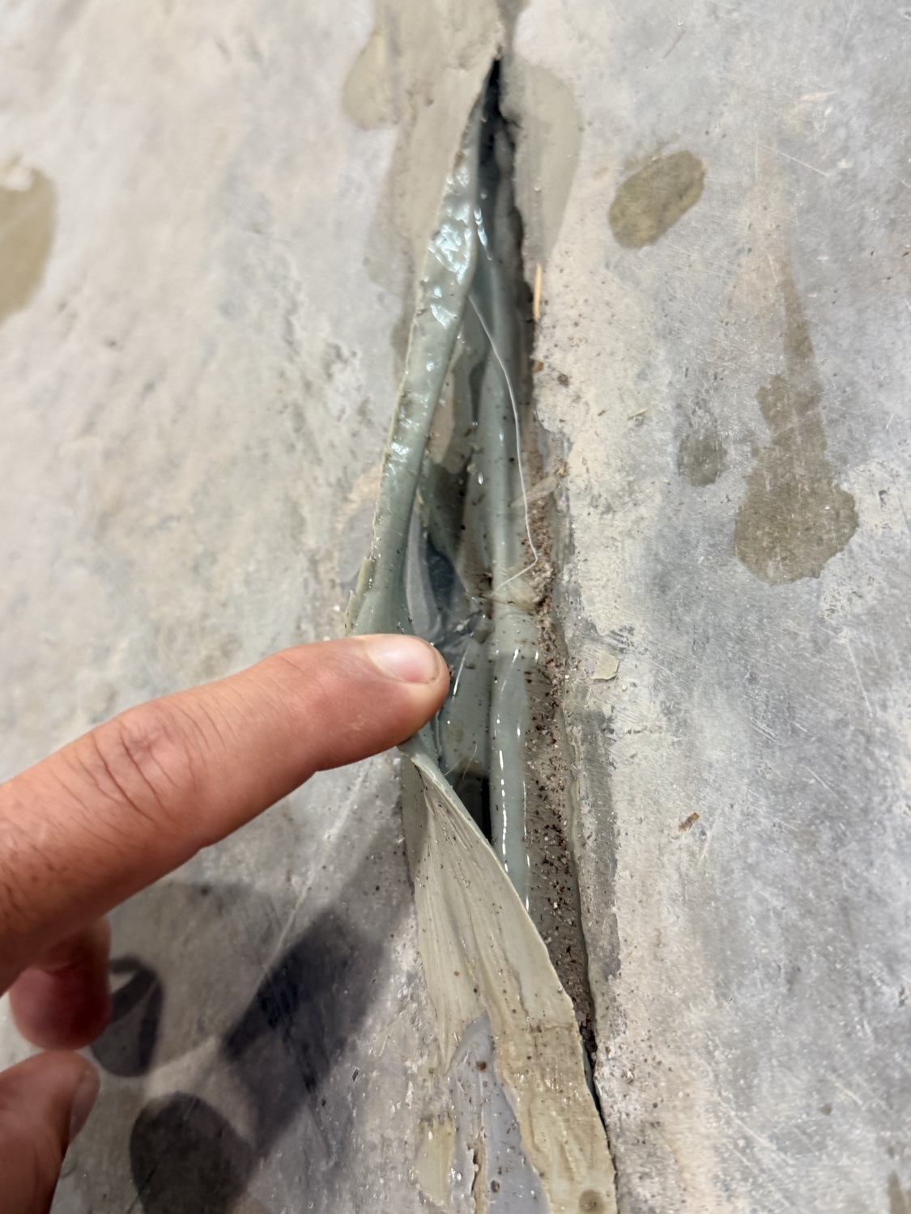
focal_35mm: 35
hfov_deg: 40.7
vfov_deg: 52.6
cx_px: 456
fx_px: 1228
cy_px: 607
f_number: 1.78
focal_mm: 6.76
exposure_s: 1/76
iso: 200
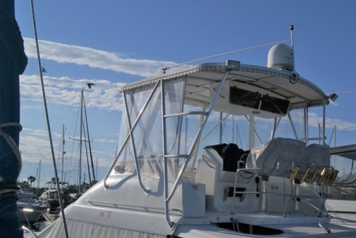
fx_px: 465
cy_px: 110
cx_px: 226
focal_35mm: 47
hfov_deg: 41.5
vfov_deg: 28.7
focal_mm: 24
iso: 100
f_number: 10
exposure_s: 1/250
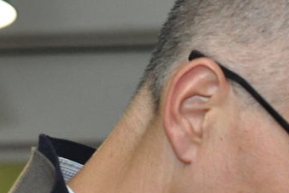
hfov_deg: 7.1
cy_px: 355
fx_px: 2265
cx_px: 533
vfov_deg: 4.8
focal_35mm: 282
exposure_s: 1/60
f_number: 4
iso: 1600
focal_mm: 50
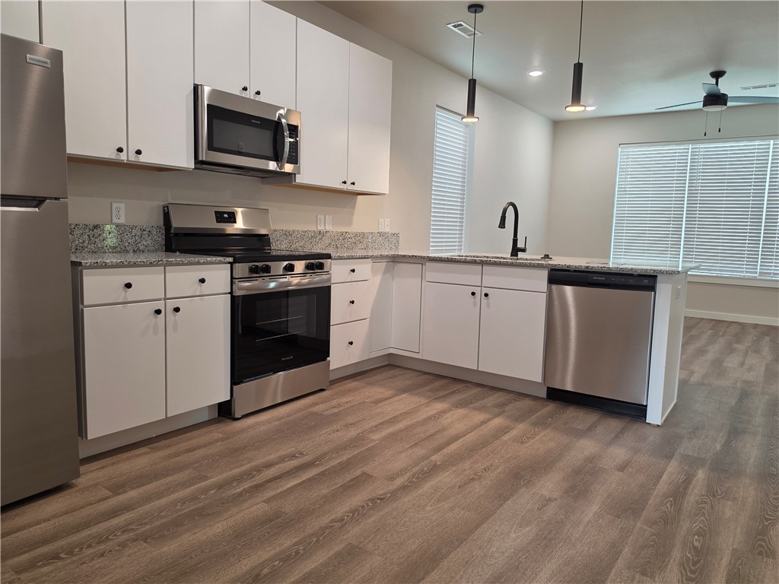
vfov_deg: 58.9
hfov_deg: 73.9
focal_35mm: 23
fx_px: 518
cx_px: 390
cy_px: 292
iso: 125
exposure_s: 1/120
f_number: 1.4
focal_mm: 6.5
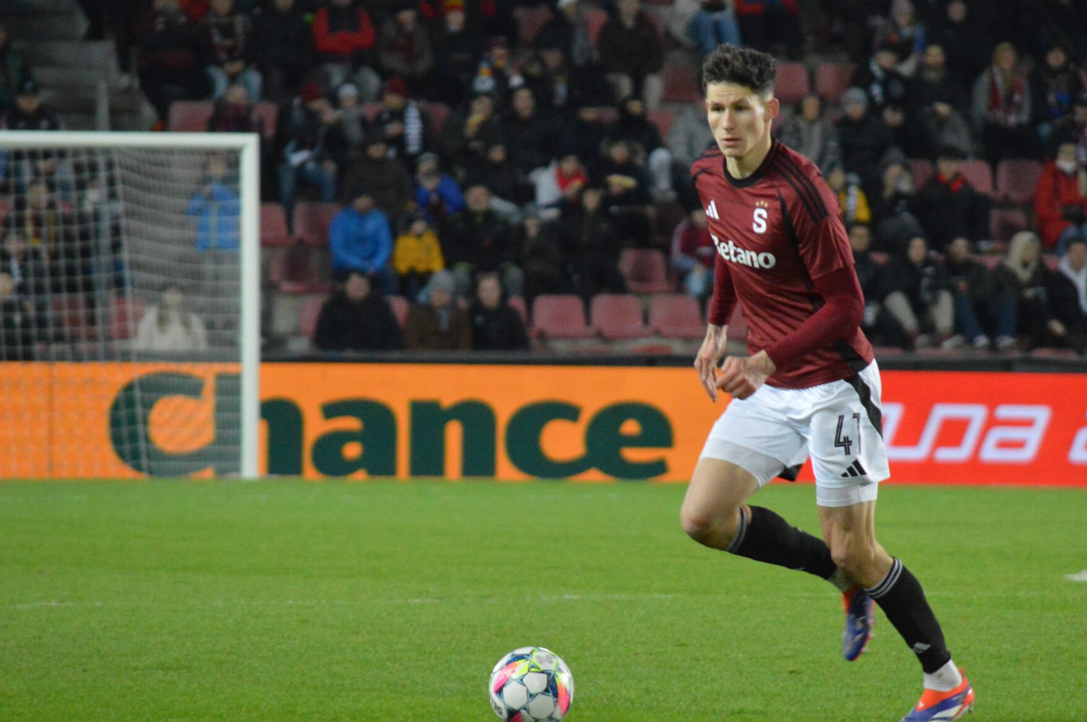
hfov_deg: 4.3
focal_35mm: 484
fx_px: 14600
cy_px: 399
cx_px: 676
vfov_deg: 2.8
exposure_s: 1/640
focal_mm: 220
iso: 3200
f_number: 5.3
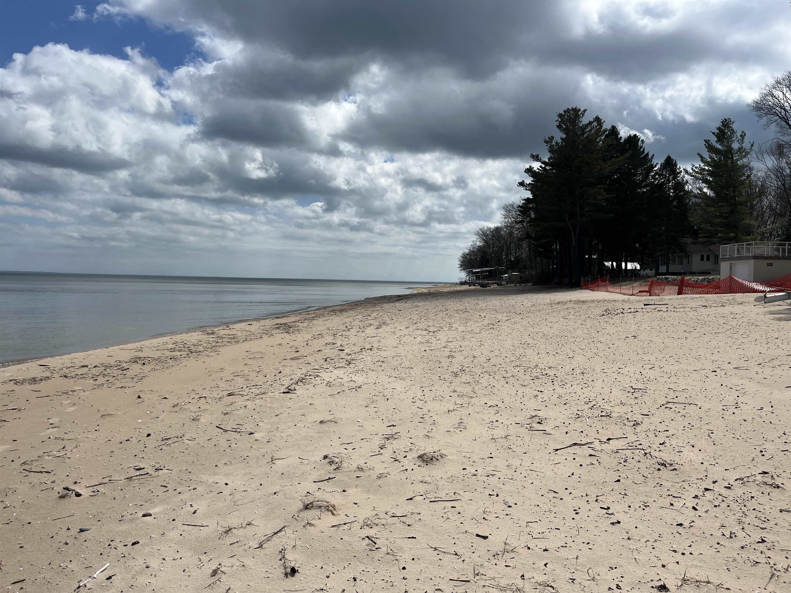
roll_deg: -2.3
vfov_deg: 53.1
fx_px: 594
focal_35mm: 26
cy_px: 296
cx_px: 396
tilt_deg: -1.6
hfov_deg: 67.3
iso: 50
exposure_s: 1/10870
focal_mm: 5.1
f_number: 1.6
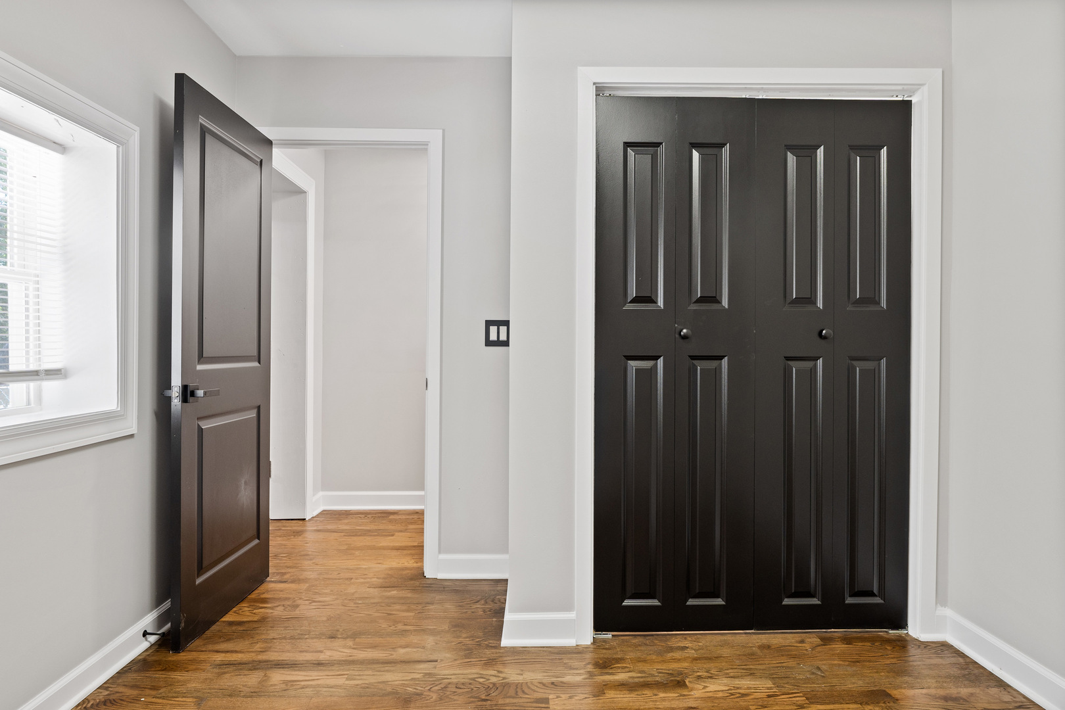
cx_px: 532
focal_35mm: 36
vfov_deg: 36.9
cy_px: 355
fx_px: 1065
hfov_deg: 53.1
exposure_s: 1/2
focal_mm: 24
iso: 125
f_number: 8
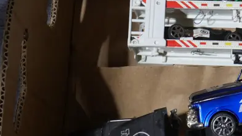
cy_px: 116
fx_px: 1014
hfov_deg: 13.3
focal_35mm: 158
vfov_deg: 7.7
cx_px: 285
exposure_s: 1/60
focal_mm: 28
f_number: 5.3
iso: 640
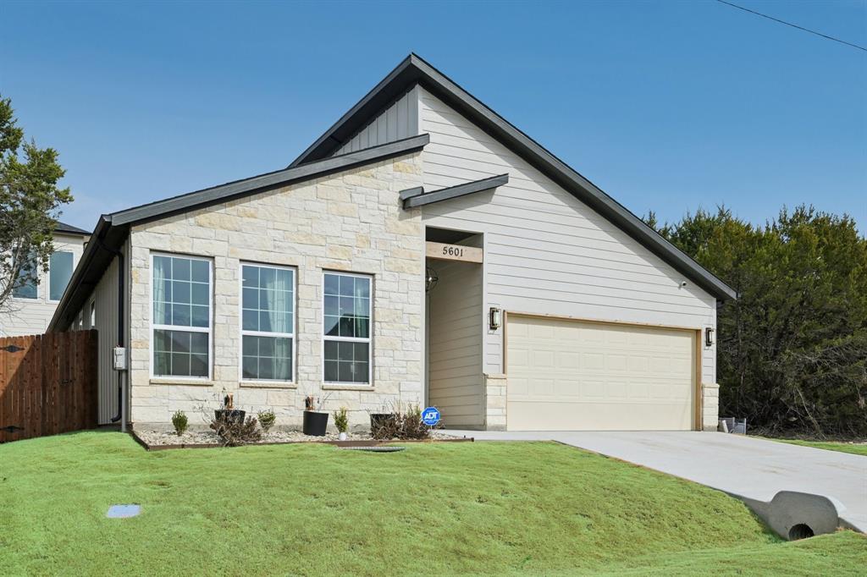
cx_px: 434
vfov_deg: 43.6
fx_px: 722
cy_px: 288
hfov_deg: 61.9
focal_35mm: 30
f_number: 8
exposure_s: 1/3200
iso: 400
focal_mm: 30
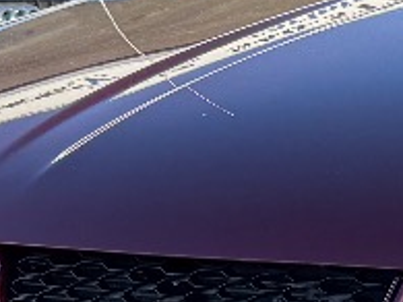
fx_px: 2059
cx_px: 674
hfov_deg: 10.6
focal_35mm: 177
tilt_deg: -6.5
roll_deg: -0.2
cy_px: 197
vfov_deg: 8.4
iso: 100
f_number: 1.78
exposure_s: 1/1812
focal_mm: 6.76
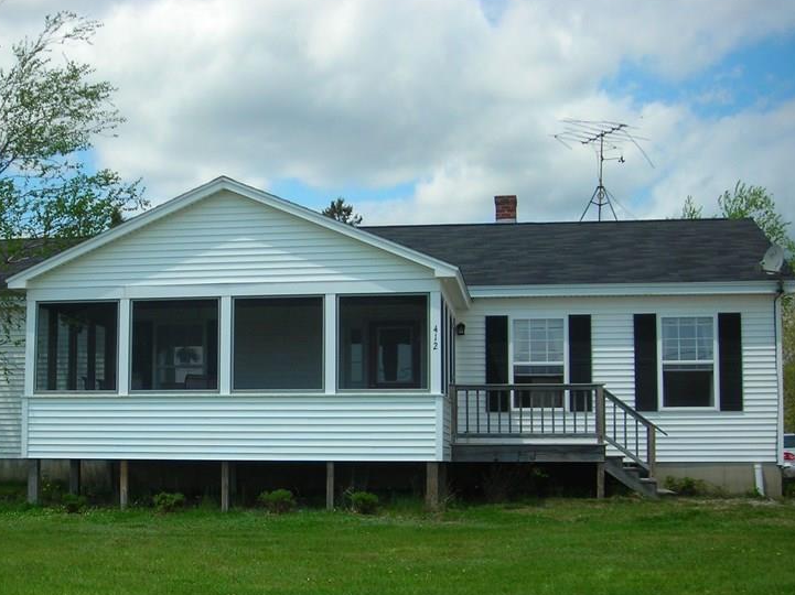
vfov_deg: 27.0
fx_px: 1240
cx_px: 255
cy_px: 354
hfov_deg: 35.2
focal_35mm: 54
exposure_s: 1/212
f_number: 6.4
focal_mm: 6.3
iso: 50
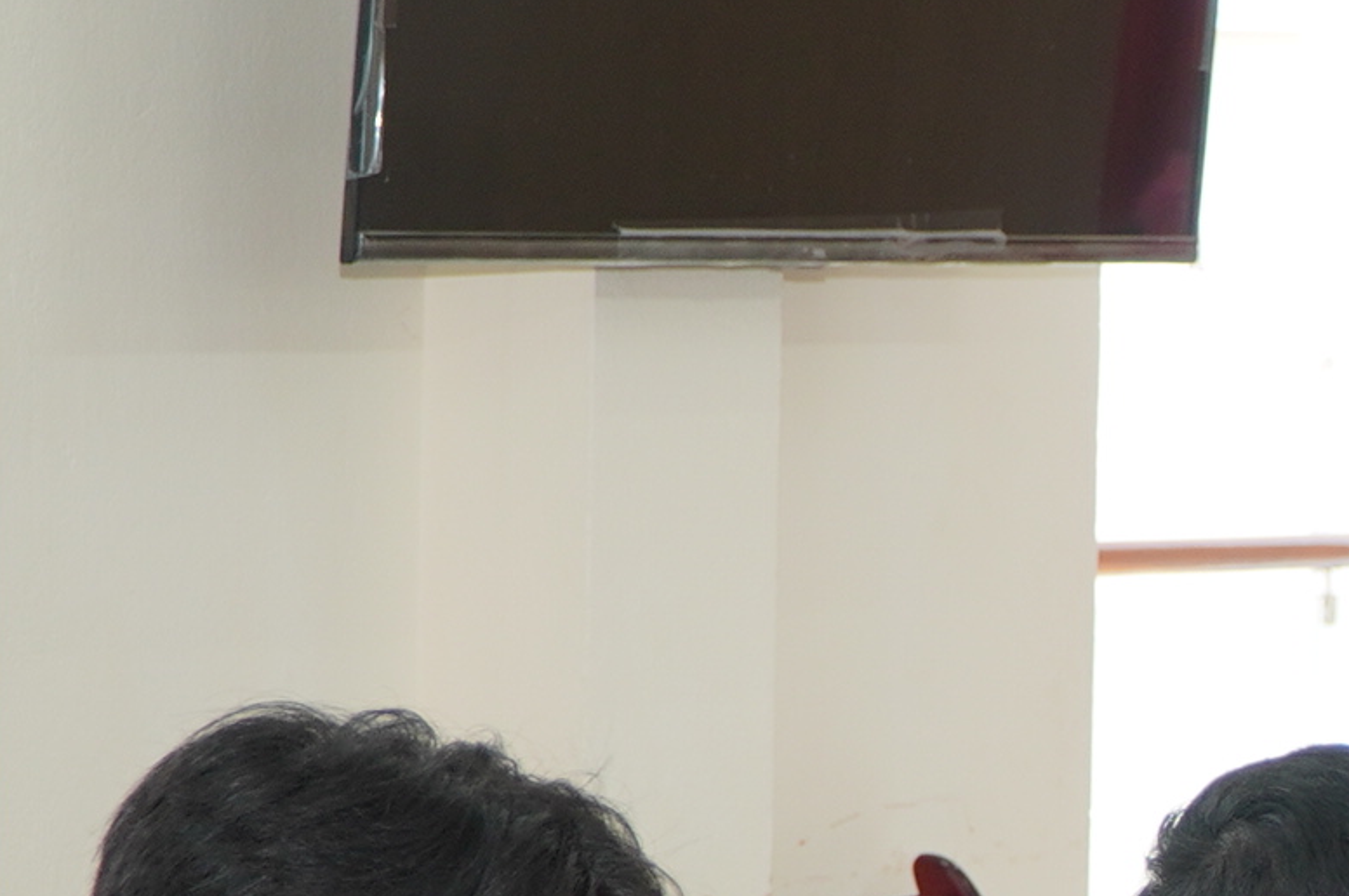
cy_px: 1170
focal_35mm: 186
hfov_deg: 10.5
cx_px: 2293
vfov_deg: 7.3
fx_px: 6964
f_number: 4
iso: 200
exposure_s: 1/60
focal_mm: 32
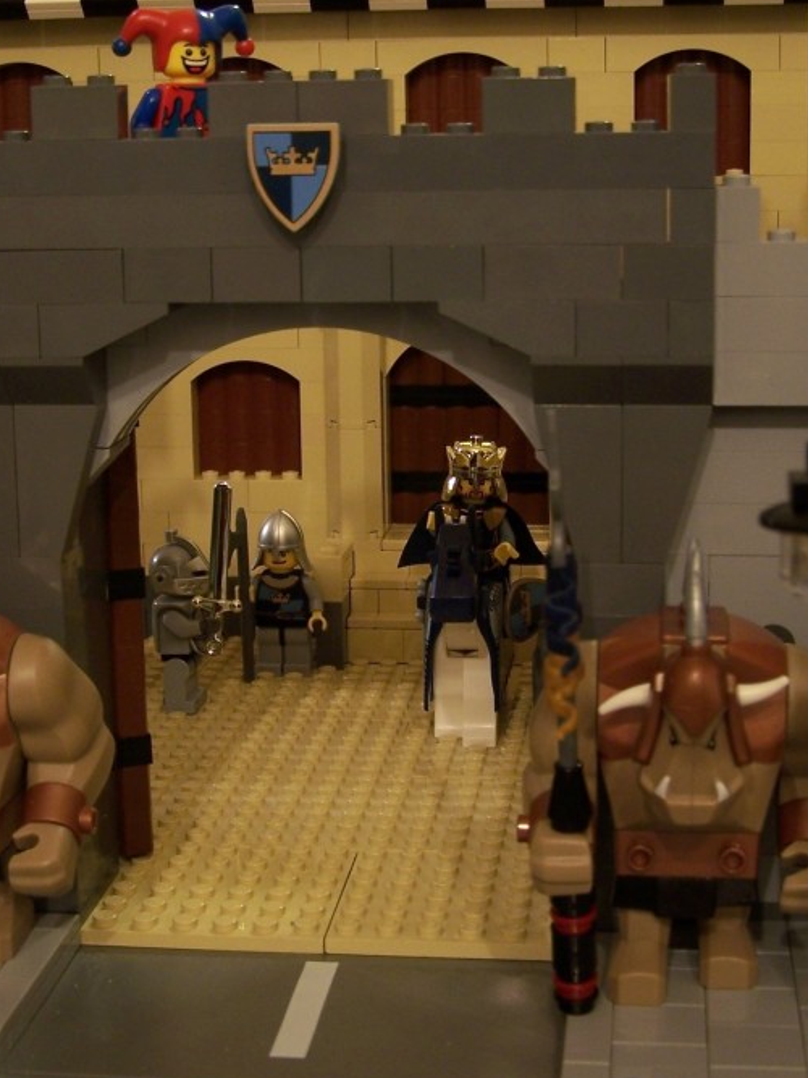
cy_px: 532
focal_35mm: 66
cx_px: 370
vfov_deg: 29.4
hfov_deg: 22.2
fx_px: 2055
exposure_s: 1/2
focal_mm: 7.1
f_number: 2.9
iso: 80
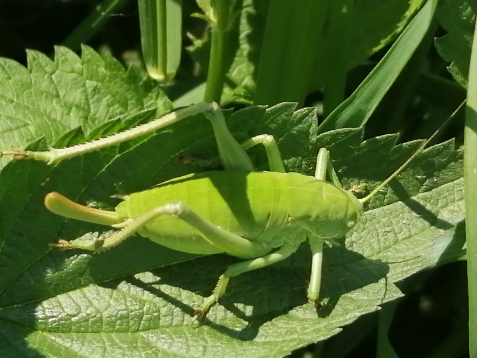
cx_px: 238
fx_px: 1433
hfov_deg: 18.9
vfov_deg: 14.2
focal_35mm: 104
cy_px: 179
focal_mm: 3.46
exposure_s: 1/1050
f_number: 1.8
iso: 50
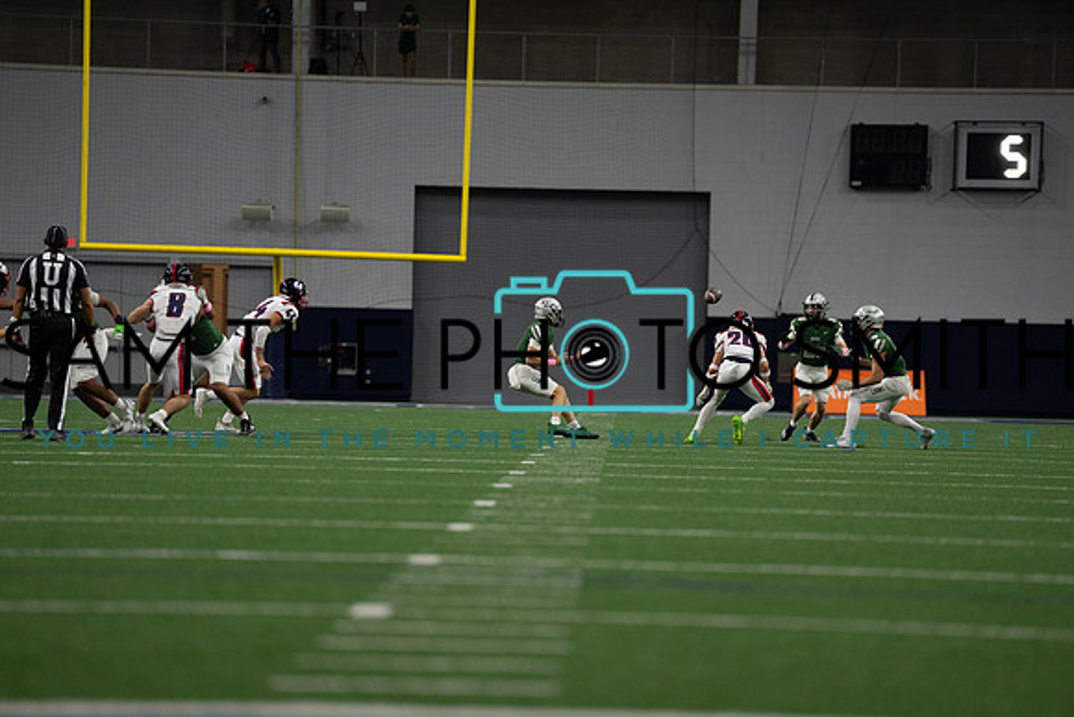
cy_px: 358
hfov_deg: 10.3
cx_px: 537
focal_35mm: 200
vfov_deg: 6.9
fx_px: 5968
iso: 2000
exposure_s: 1/1000
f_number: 2.8
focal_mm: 200
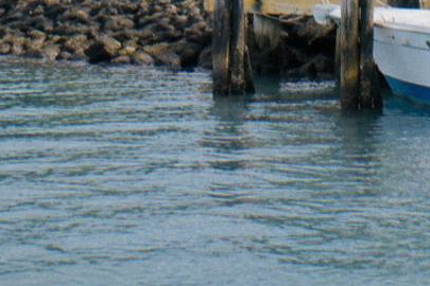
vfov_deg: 5.3
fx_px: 3093
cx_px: 521
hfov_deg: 7.9
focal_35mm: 259
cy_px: -59
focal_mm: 105
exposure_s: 1/250
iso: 320
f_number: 9
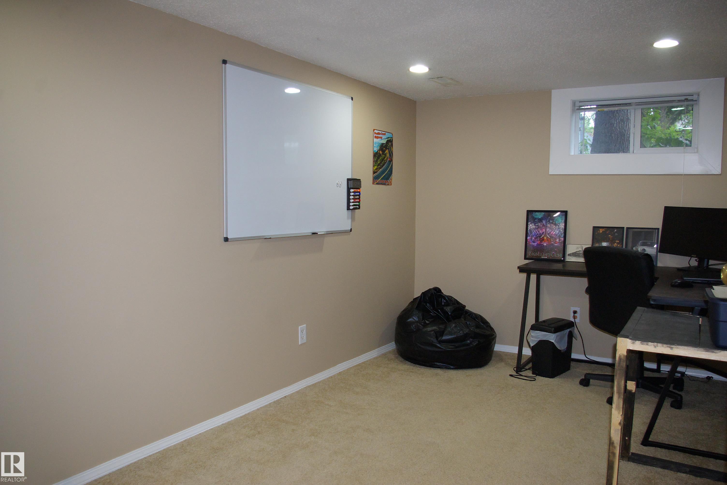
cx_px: 364
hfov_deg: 67.4
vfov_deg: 48.0
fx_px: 545
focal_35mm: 27
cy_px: 242
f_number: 4.5
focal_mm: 18
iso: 800
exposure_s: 1/125
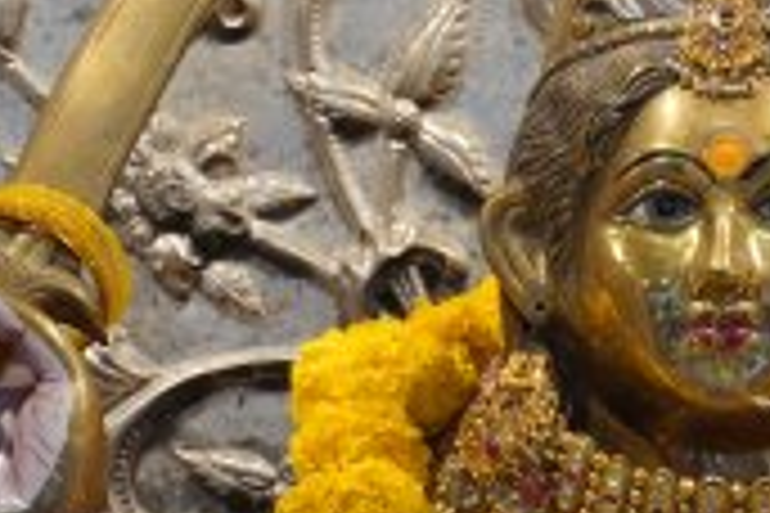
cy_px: 405
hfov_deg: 4.6
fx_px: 9513
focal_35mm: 445
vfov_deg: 3.1
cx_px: 725
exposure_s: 1/160
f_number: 5.6
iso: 400
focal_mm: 83
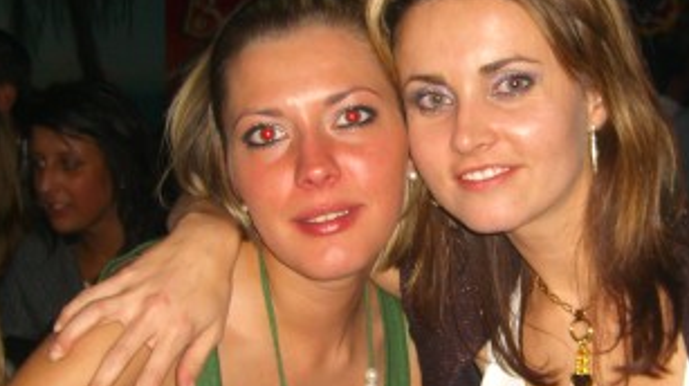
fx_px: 1478
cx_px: 449
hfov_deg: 26.1
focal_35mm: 81
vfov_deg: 14.9
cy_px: 245
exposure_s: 1/60
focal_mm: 7.9
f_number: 2.8
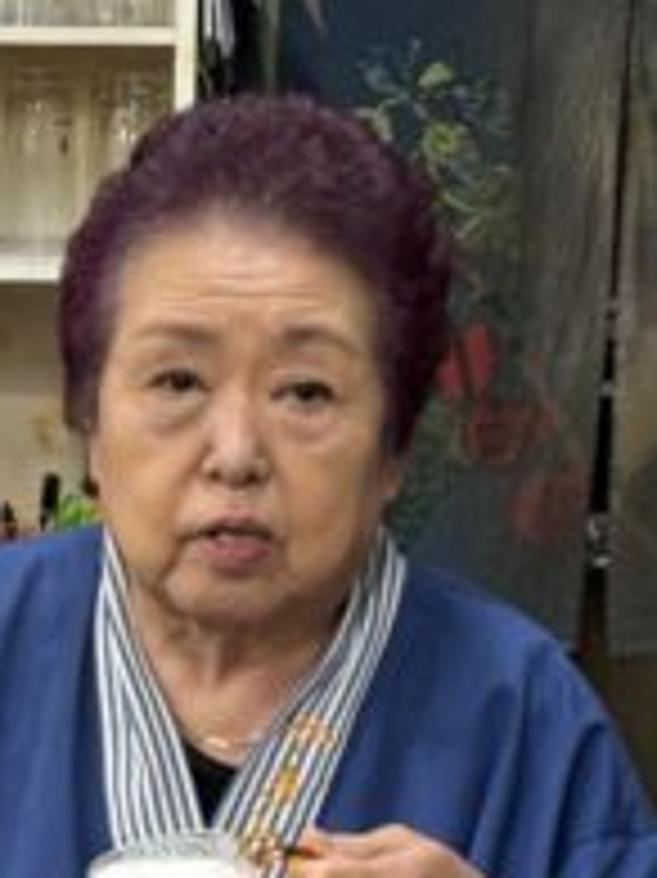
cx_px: 36
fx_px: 3749
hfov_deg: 10.0
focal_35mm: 148
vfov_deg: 13.2
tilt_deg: -11.8
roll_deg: -0.7
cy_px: 860
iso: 200
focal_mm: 6.86
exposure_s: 1/33
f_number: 1.78
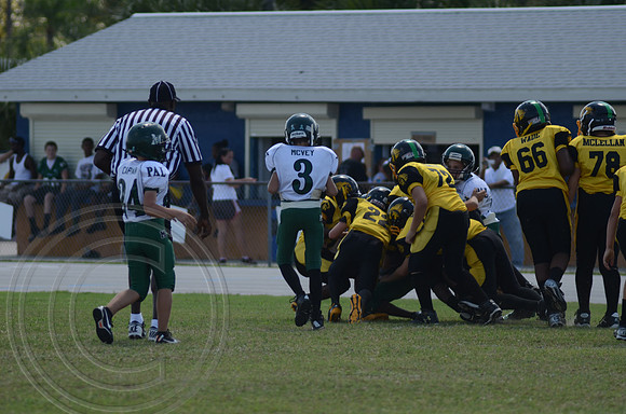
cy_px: 207
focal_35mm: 435
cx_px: 313
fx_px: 7548
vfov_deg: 3.1
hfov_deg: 4.7
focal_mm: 290
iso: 200
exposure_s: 1/640
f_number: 5.6
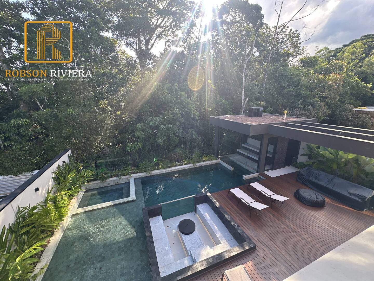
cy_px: 140
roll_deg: -0.2
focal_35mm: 14
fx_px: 151
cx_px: 187
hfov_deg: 102.1
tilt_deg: -15.3
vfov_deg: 85.7
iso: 40
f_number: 2.2
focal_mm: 2.22
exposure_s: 1/214
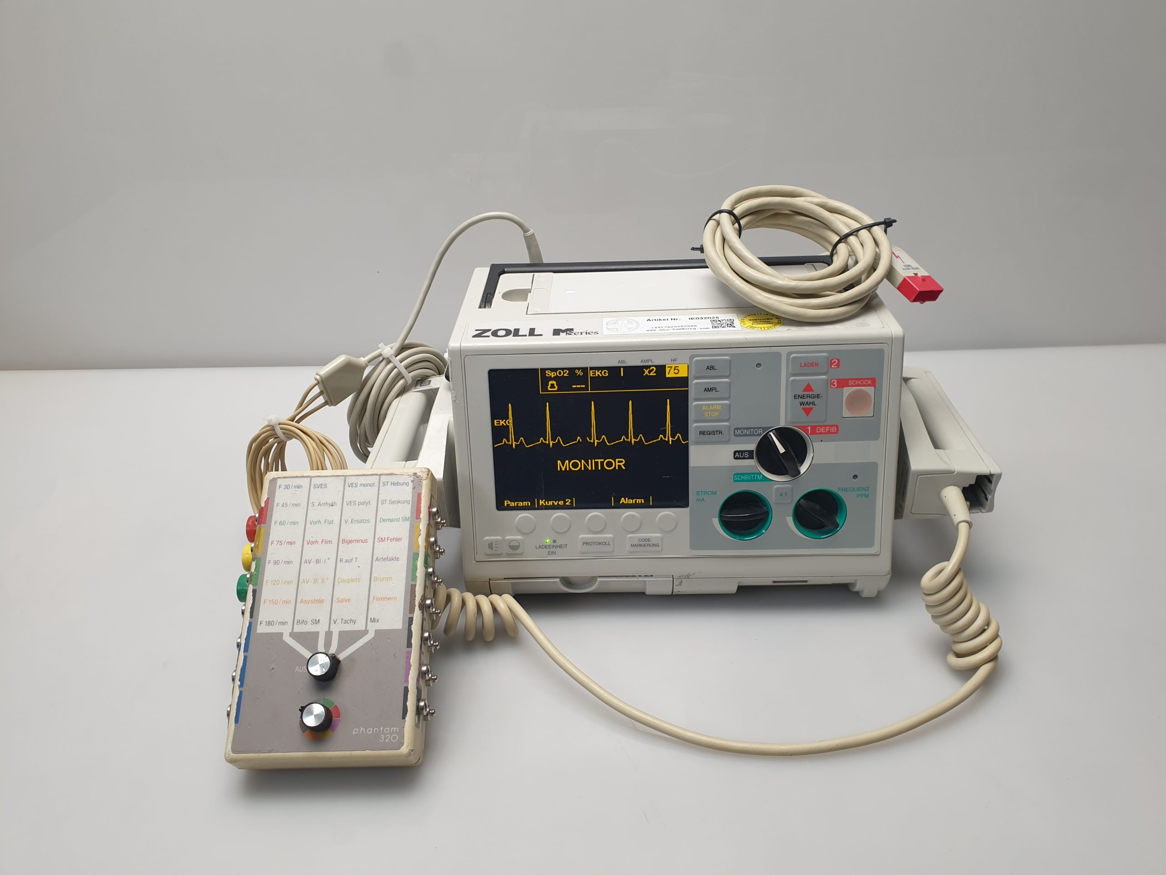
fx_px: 876
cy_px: 438
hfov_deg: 67.3
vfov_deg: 53.1
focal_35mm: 26
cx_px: 583
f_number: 2.4
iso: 64
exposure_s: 1/50
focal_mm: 4.3
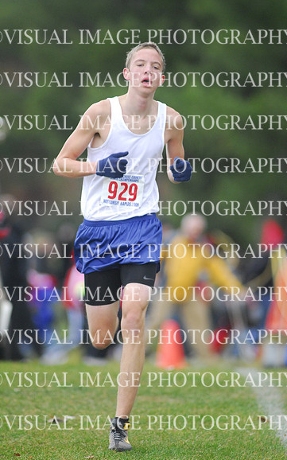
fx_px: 5772
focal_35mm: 461
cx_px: 142
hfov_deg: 2.8
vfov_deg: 4.6
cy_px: 230
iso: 800
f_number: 4
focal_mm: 300
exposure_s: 1/500
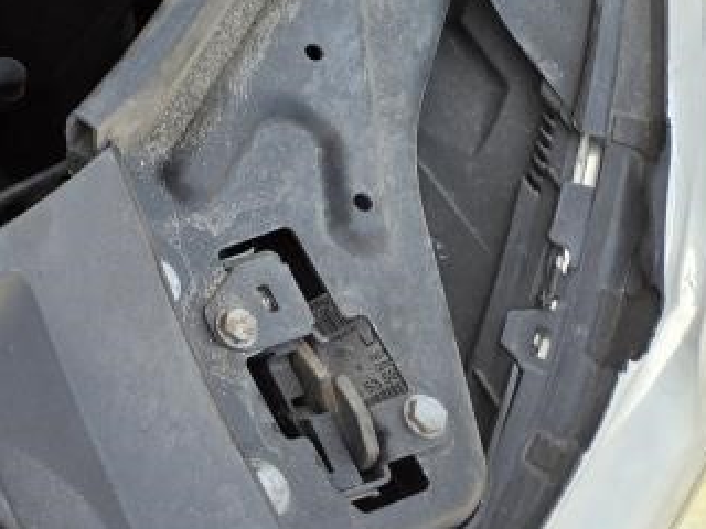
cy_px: -364
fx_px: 1876
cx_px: -534
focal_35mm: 92
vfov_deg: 14.5
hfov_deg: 17.6
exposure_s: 1/189
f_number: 1.8
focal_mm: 5.4
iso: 25
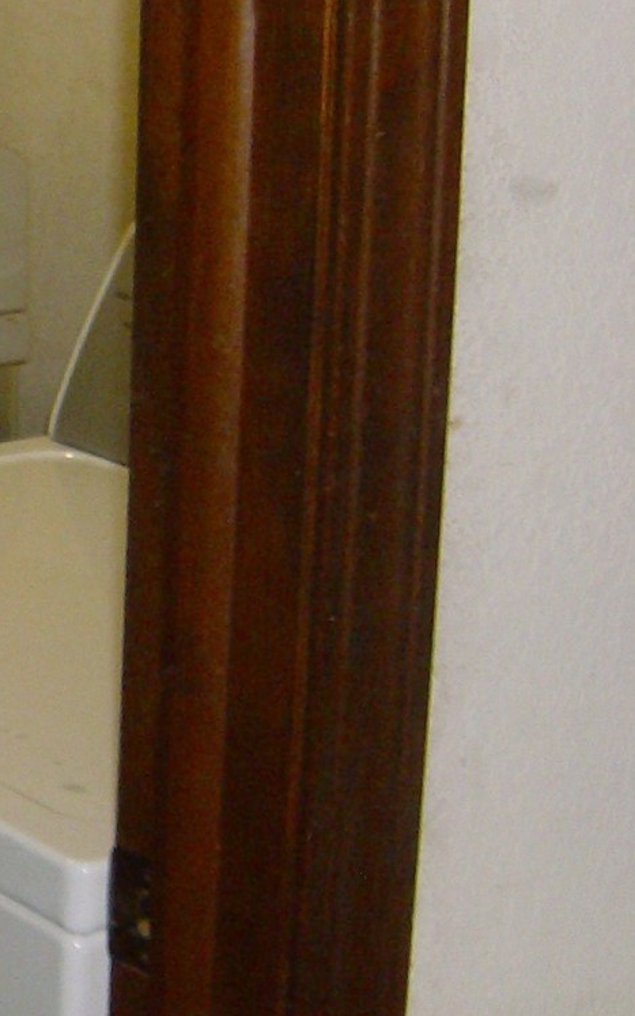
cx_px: -374
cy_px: 464
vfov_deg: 21.2
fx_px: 2713
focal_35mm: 98
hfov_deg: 12.6
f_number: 2.8
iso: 200
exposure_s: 1/60
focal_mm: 6
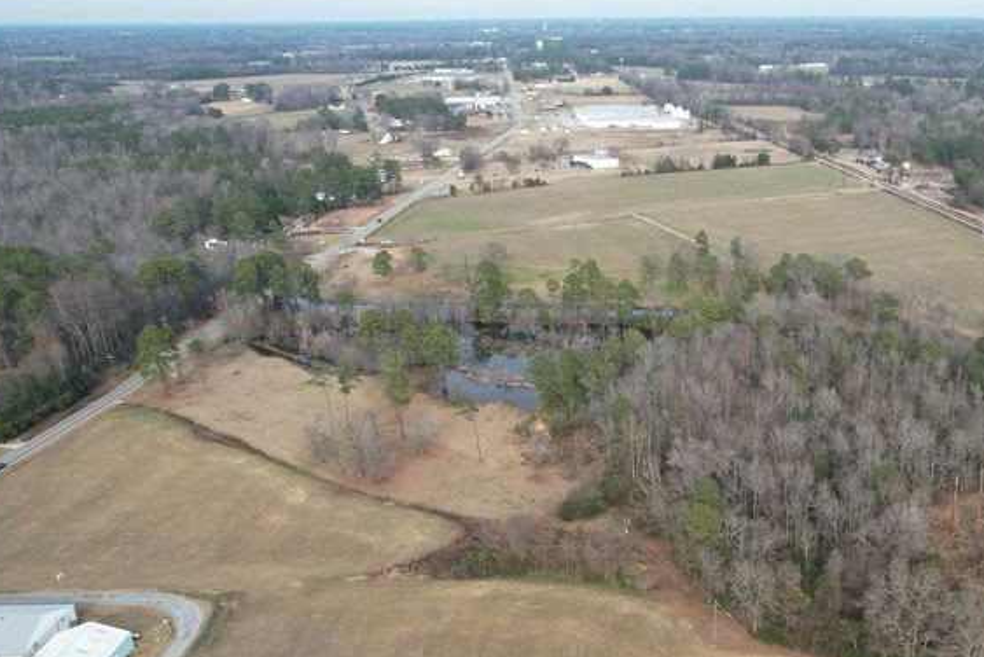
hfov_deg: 46.8
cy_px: 571
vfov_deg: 32.1
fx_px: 1094
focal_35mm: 40
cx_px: 731
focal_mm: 8.38
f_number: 2.8
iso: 110
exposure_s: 1/500
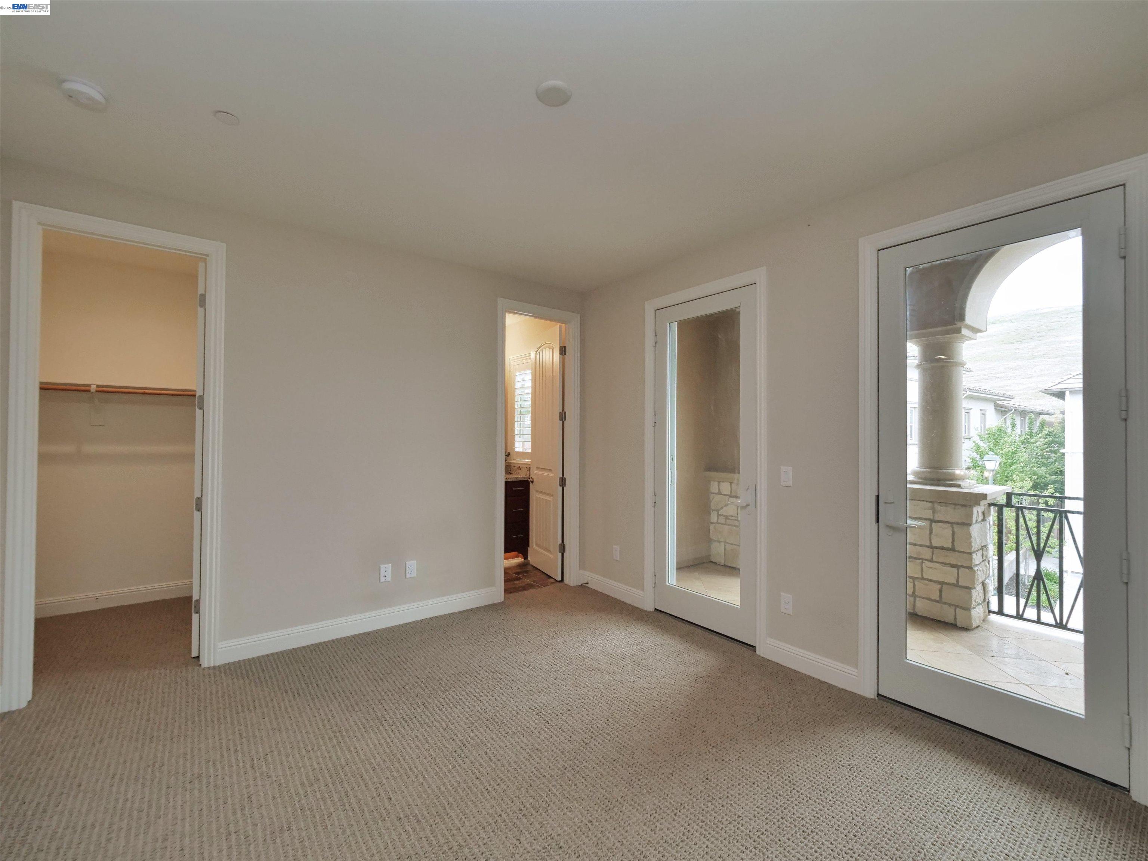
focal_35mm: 14
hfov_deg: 102.1
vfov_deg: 85.7
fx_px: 464
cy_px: 430
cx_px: 574
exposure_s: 1/160
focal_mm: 7
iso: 800
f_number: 5
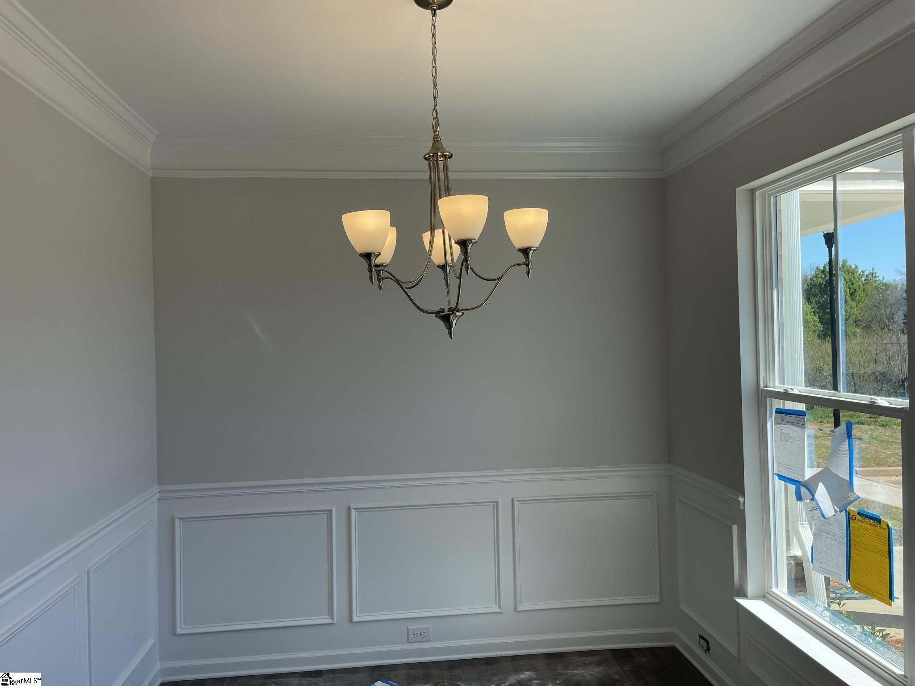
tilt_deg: +1.3
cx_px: 458
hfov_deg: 67.3
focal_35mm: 26
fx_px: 687
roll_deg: +2.1
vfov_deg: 53.1
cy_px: 343
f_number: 1.6
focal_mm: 4.2
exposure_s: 1/686
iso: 32
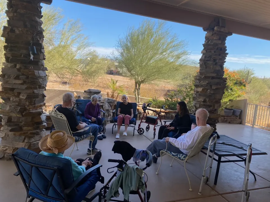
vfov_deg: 53.1
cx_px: 135
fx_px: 203
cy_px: 101
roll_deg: -5.0
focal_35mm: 26
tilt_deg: -10.4
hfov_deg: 67.3
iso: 32
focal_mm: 4.2
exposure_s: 1/877
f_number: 1.8
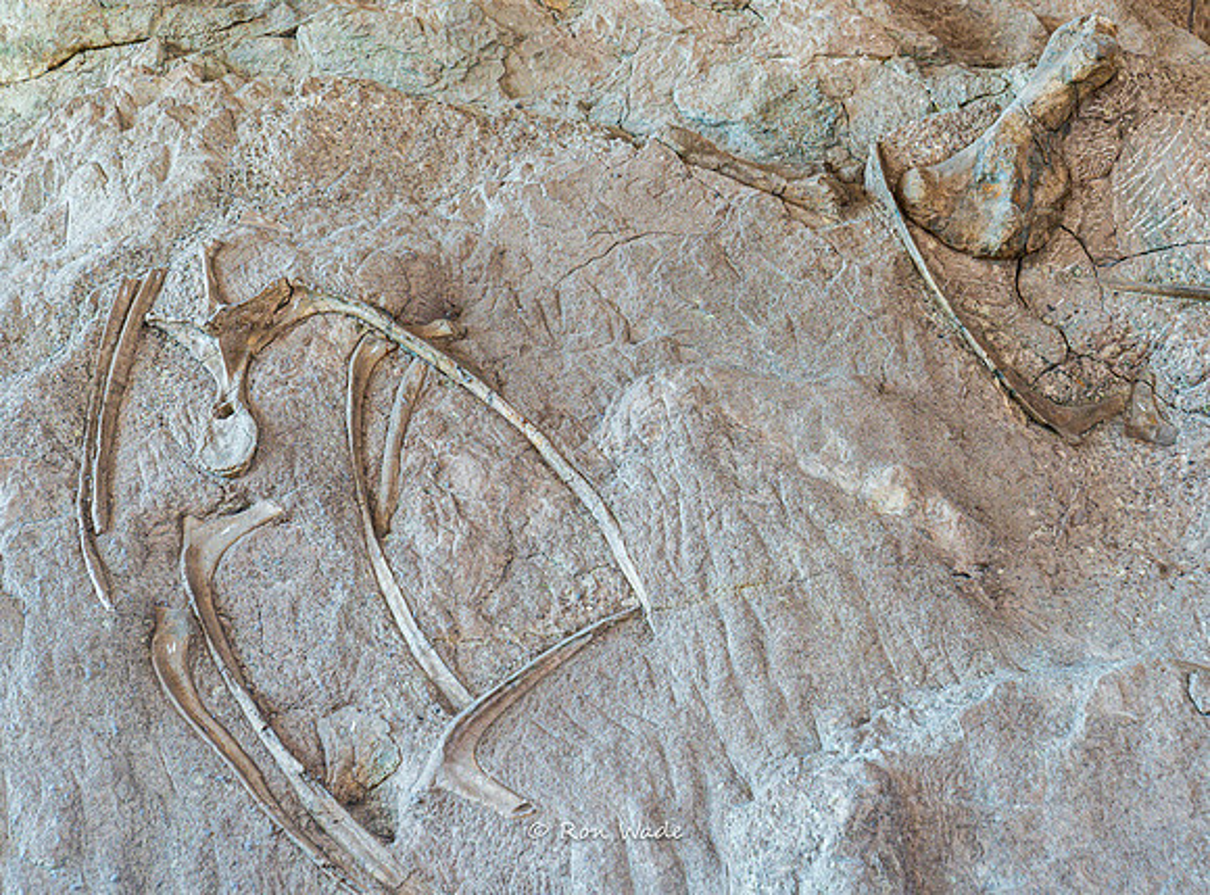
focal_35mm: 86
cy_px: 381
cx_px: 640
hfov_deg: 22.8
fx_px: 2997
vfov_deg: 17.0
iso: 1000
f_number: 4
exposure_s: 1/160
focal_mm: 70
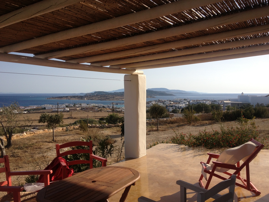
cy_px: 101
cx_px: 134
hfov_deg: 52.6
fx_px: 272
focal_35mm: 35
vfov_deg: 40.7
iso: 50
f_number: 2.4
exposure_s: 1/1842
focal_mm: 4.28
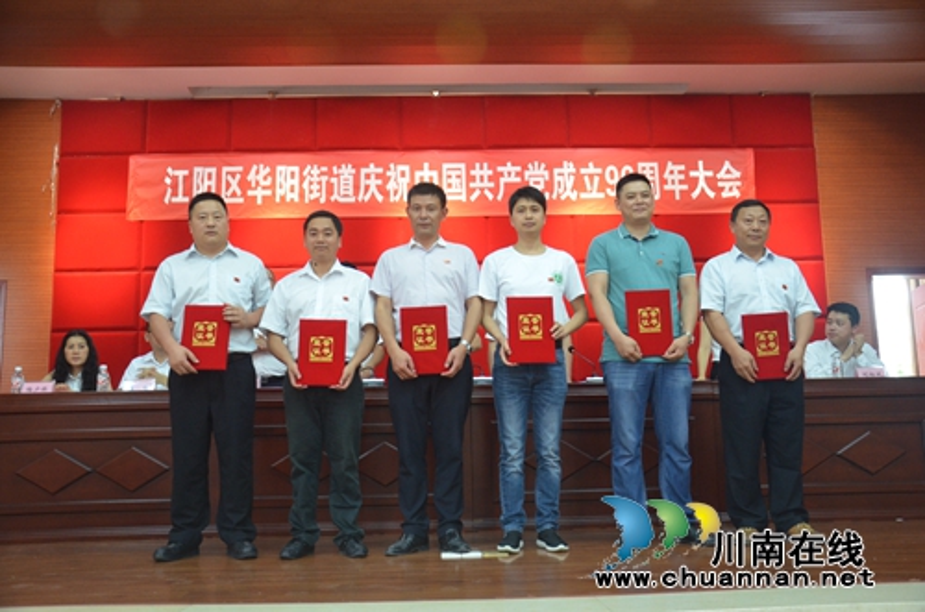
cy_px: 306
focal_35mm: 33
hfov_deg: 57.3
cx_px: 462
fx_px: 846
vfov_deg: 39.8
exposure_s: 1/20
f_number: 3.8
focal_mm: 22
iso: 1600
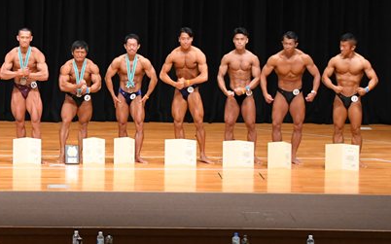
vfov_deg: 7.7
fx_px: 1822
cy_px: 48
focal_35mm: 171
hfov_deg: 12.2
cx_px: 69
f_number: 5.6
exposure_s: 1/400
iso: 4000
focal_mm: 58
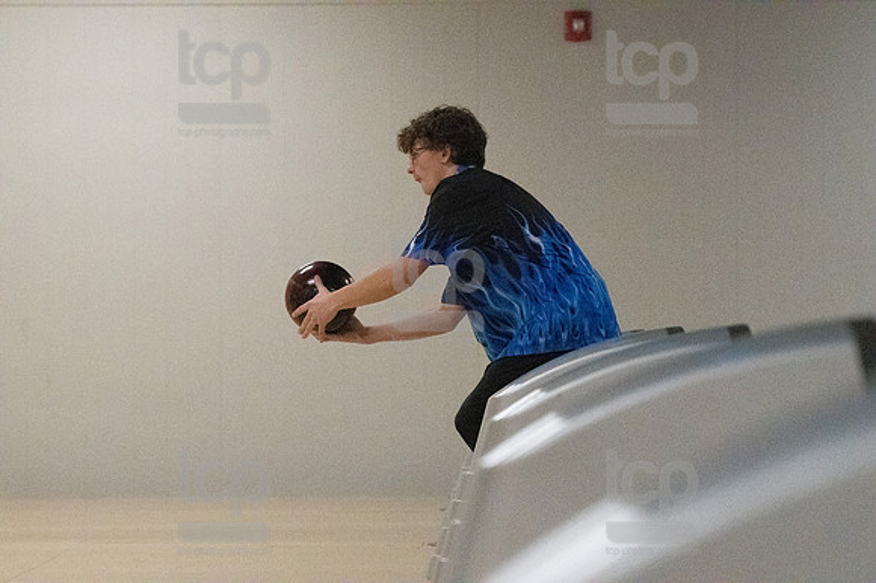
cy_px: 292
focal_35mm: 187
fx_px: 4548
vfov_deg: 7.3
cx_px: 438
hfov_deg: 11.0
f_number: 4
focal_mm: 125
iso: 10000
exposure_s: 1/1250
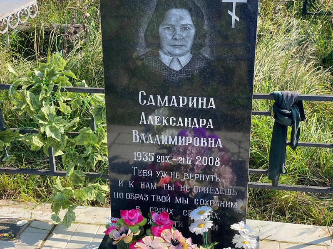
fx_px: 500
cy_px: 124
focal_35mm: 52
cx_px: 166
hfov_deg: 36.8
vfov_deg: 28.0
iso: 20
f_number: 2
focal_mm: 6
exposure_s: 1/592
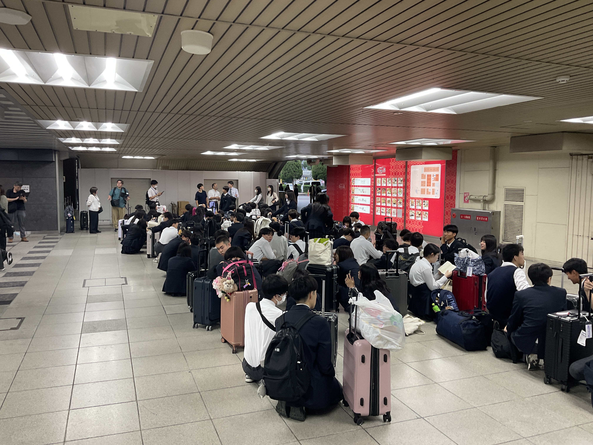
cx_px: 296
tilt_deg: -4.6
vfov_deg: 48.2
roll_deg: -0.6
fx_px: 497
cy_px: 222
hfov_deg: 61.7
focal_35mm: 29
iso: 64
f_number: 1.8
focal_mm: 3
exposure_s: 1/65
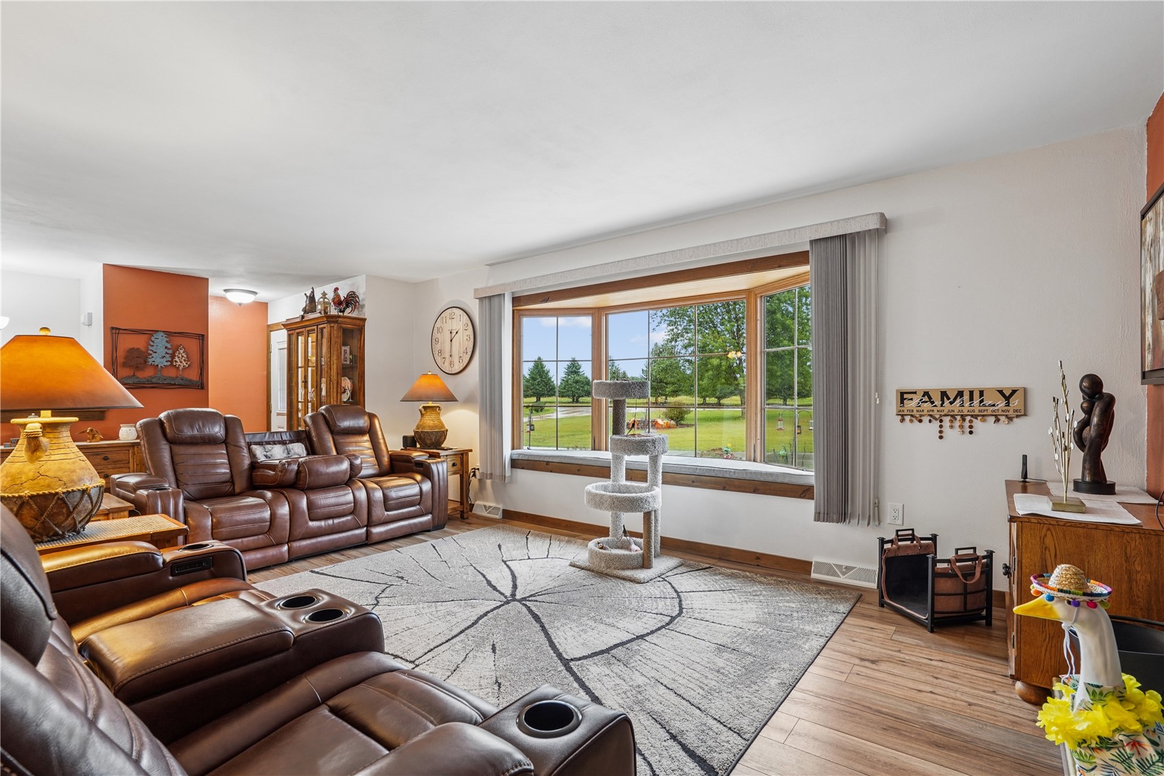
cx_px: 582
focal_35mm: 16
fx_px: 517
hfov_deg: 96.7
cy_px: 388
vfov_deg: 73.7
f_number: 9
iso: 400
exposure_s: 1/5
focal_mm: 16
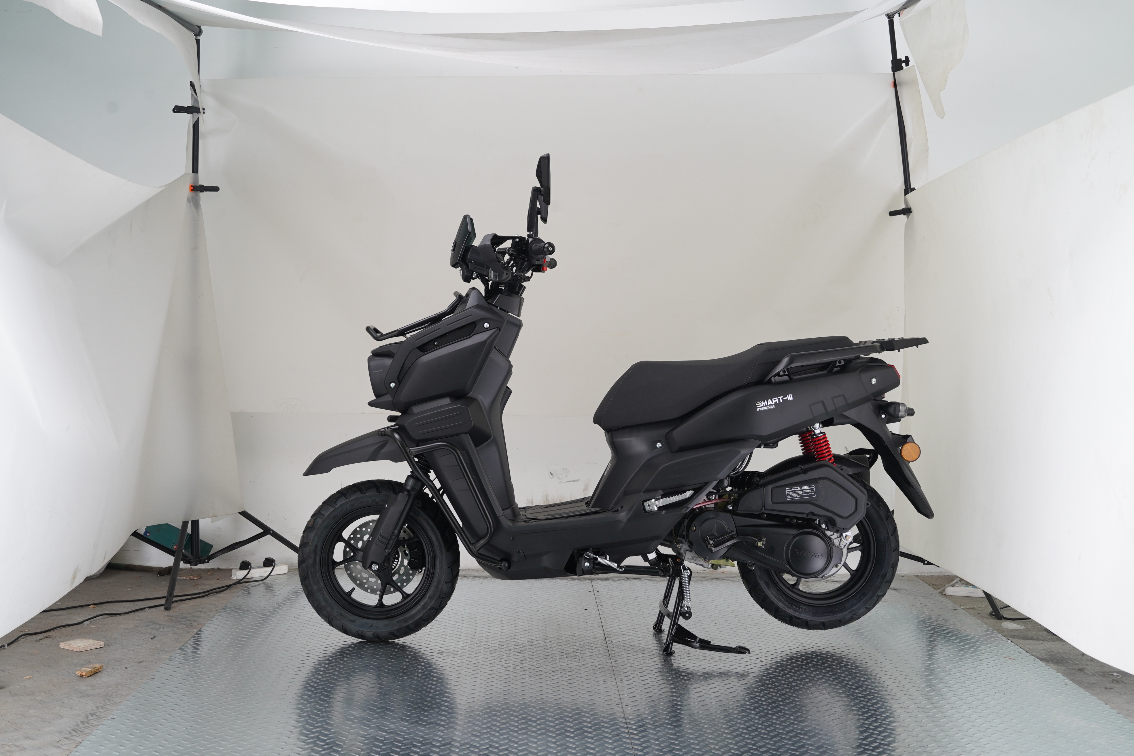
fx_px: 1512
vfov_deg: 28.1
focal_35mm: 48
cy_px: 378
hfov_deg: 41.1
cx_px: 567
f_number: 8
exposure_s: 1/80
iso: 640
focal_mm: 48
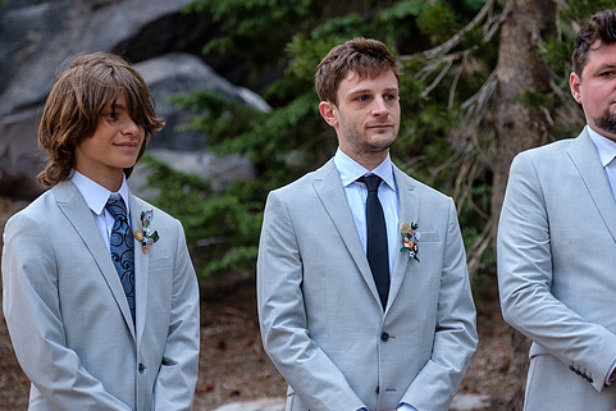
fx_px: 2807
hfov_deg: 12.5
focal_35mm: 164
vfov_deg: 8.4
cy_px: 185
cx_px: 368
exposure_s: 1/125
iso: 640
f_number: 2.8
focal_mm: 90.6
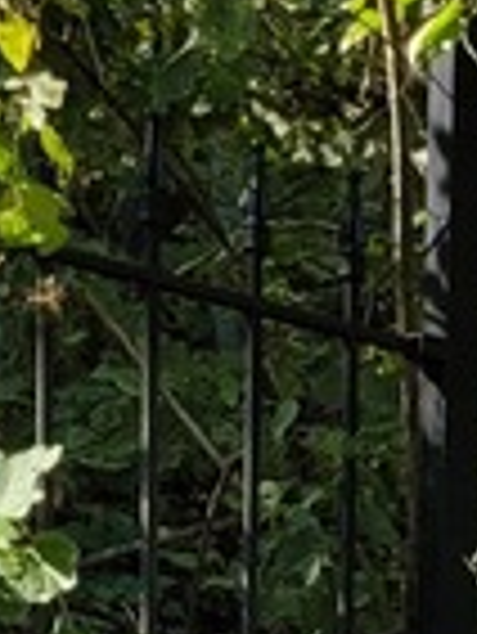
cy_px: 1987
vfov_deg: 8.5
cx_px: 1372
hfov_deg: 7.1
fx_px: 3467
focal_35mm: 189
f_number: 1.8
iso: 40
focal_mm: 5.4
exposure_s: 1/455
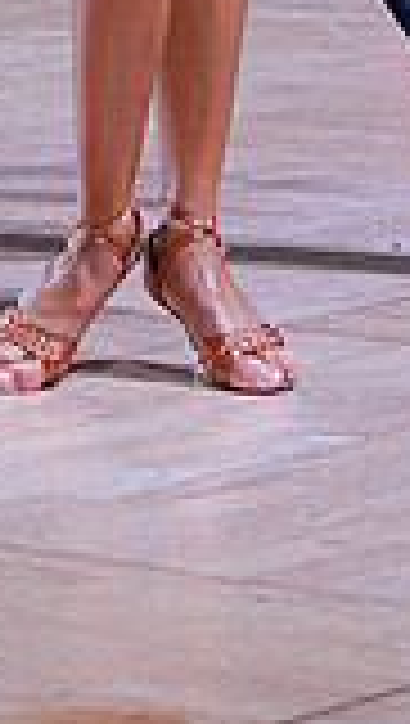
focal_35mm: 302
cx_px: 119
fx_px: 5816
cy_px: -567
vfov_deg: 7.0
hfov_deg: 4.0
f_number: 4
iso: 1600
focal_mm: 80
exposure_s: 1/500
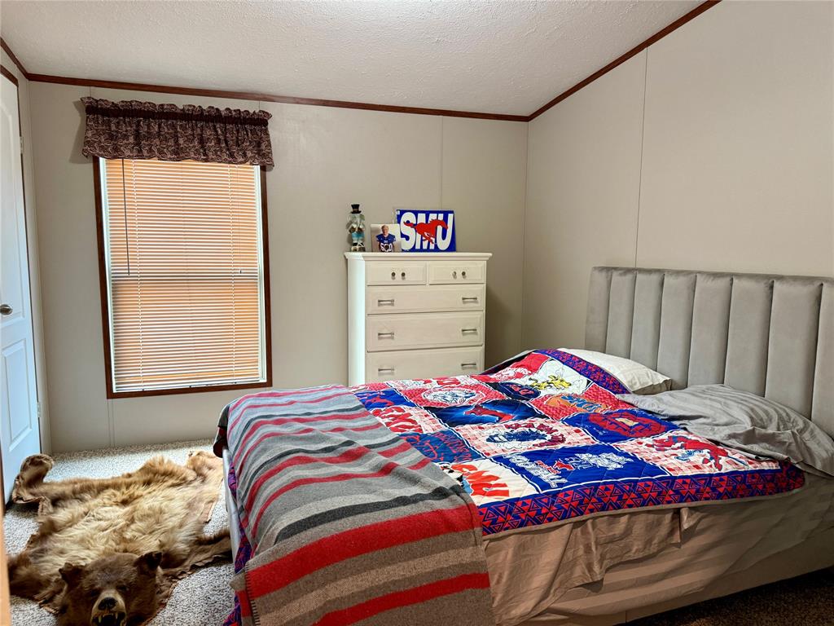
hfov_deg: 71.6
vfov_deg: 56.8
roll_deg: -0.1
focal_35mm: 24
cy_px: 313
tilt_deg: -3.6
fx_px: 578
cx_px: 417
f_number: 1.78
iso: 200
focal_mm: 6.76
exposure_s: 1/60
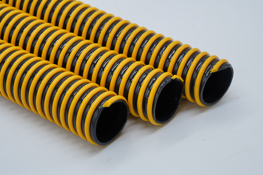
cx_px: 132
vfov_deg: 13.6
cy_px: 88
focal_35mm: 101
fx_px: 738
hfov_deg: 20.2
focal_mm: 101
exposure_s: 1/100
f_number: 10
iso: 640
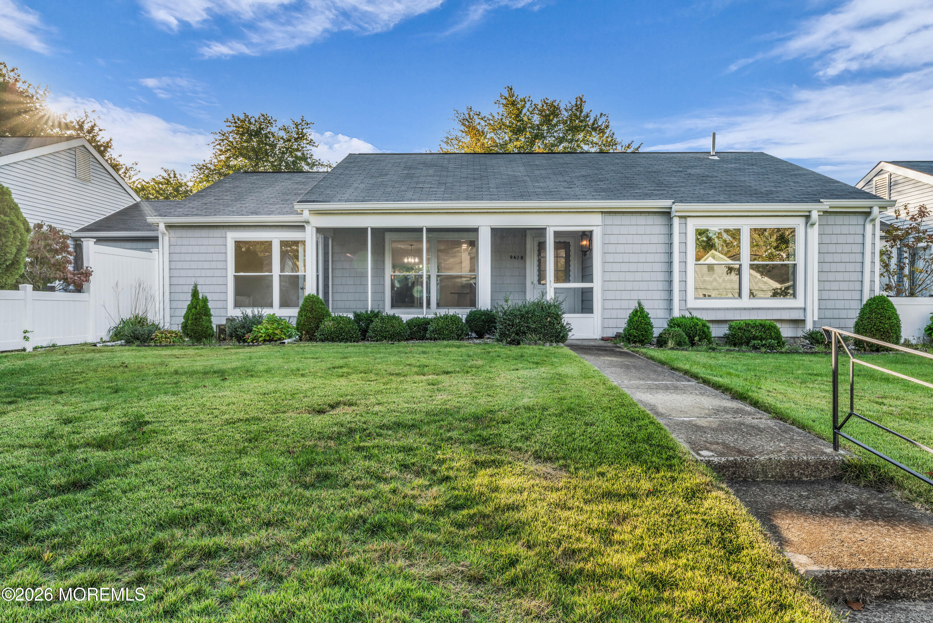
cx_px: 466
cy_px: 312
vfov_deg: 53.2
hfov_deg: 73.7
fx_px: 622
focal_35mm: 24
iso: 400
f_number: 13
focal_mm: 24
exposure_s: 1/80
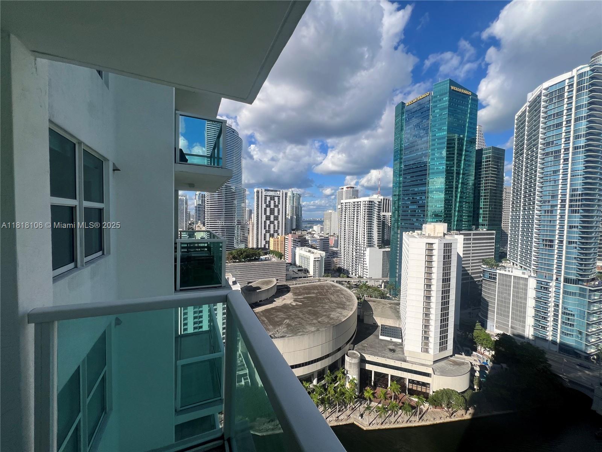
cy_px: 226
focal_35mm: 13
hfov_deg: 106.2
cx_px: 301
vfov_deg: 89.9
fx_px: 226
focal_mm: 1.57
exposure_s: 1/2732
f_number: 1.8
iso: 32
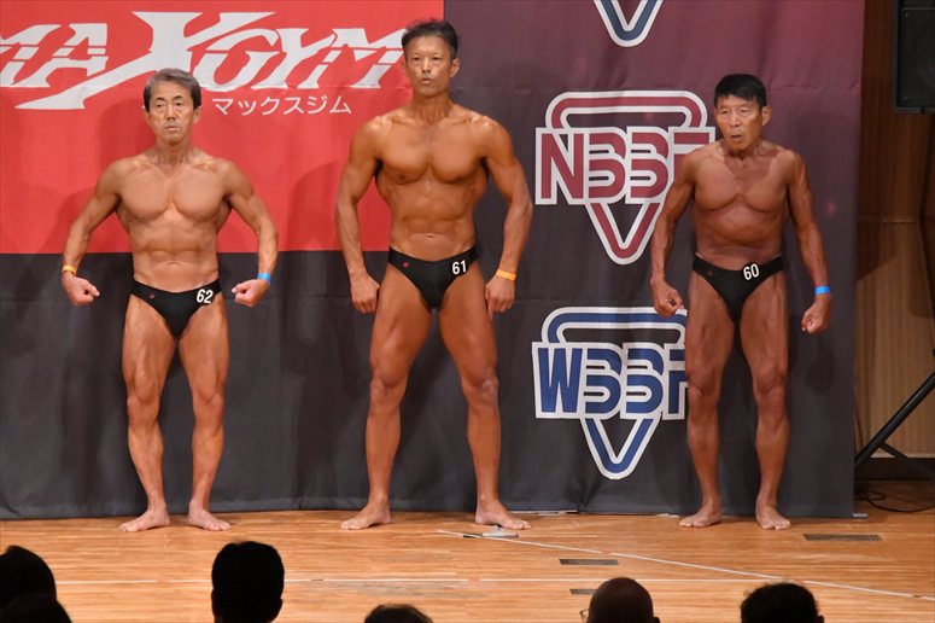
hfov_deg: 7.2
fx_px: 7399
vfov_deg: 4.8
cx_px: 468
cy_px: 312
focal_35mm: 285
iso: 11400
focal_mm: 190
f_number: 5.6
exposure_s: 1/400
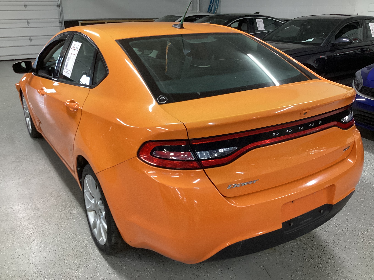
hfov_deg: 58.4
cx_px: 187
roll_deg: -1.3
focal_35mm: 31
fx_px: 335
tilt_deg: -22.5
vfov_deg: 45.4
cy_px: 140
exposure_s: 1/50
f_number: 2.4
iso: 250
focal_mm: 3.3
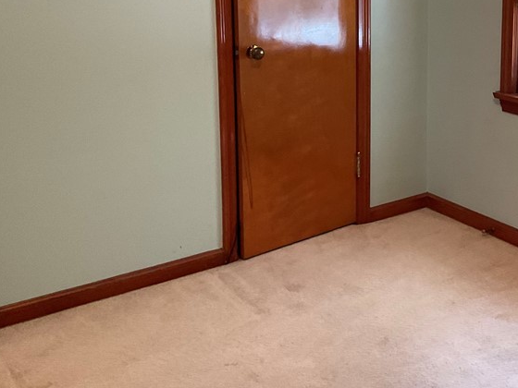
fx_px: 793
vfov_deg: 26.9
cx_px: 431
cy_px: 63
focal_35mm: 53
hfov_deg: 34.8
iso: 160
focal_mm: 3
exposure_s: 1/60
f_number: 1.8
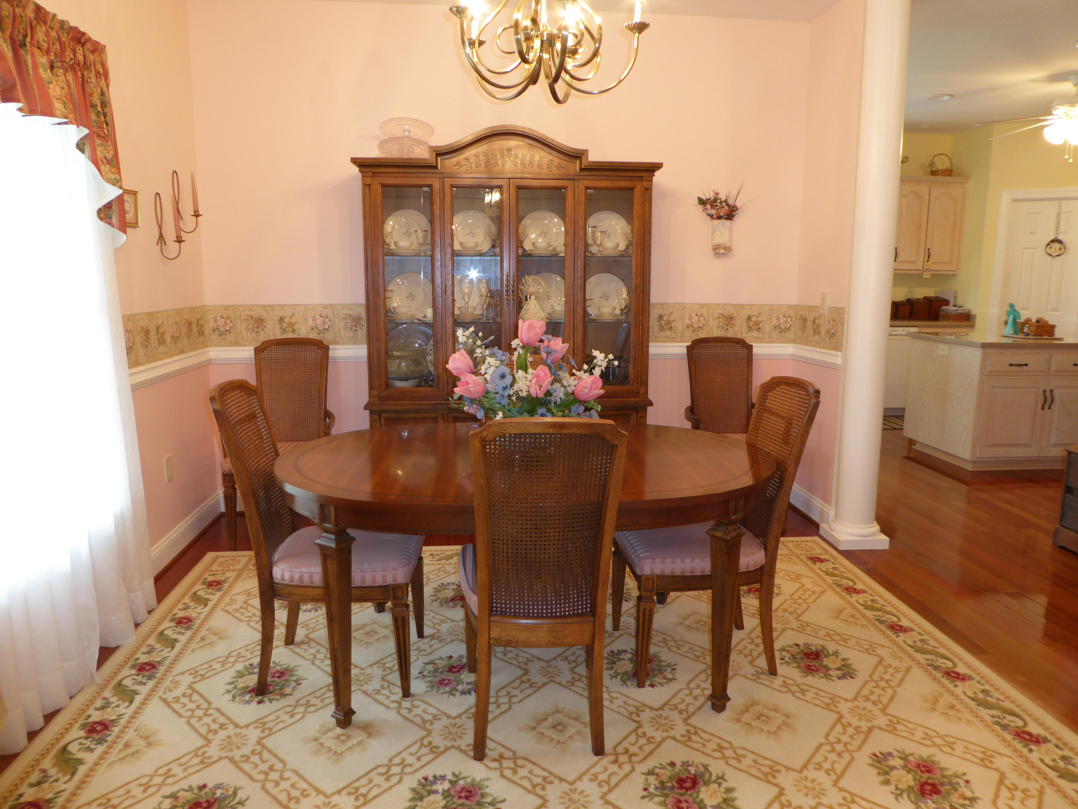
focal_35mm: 24
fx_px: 747
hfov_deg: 71.6
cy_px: 404
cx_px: 539
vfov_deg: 56.8
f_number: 3.3
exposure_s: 1/6
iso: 100
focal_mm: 4.3
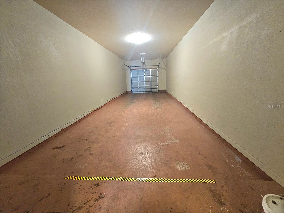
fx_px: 107
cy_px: 106
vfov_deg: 89.9
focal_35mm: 13
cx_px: 142
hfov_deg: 106.2
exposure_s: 1/24
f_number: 2.2
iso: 800
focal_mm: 2.2
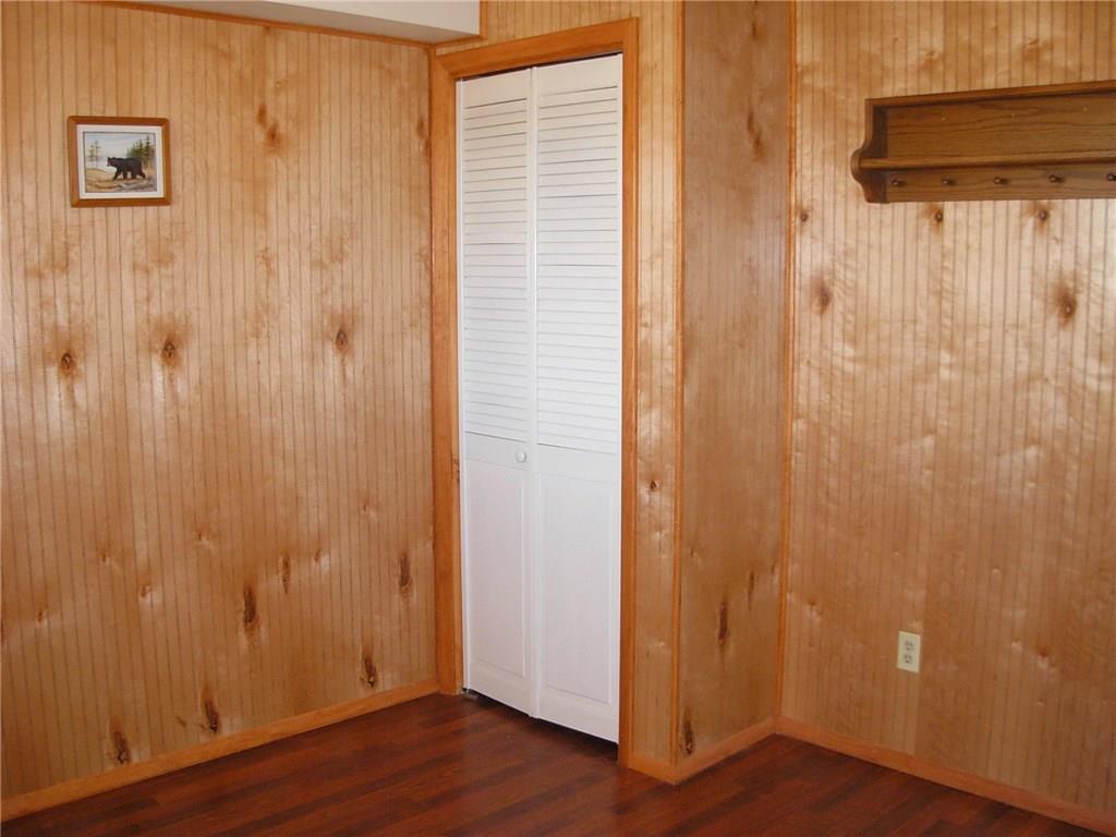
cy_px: 418
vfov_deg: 37.7
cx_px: 558
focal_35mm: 38
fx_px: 1225
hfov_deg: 49.0
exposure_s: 1/64
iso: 224
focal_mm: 6.3
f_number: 2.9
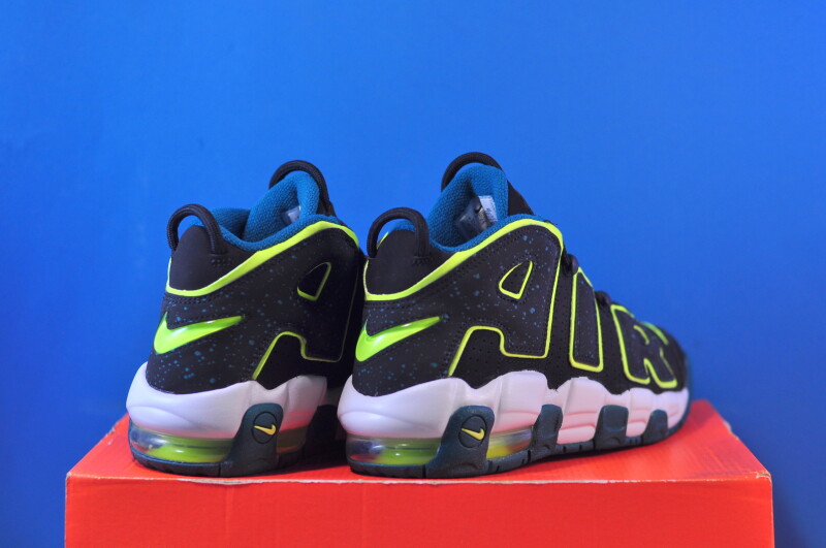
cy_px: 274
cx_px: 413
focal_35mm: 75
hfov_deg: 27.0
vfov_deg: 18.1
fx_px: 1718
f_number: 2.8
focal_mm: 50
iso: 250
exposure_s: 1/320
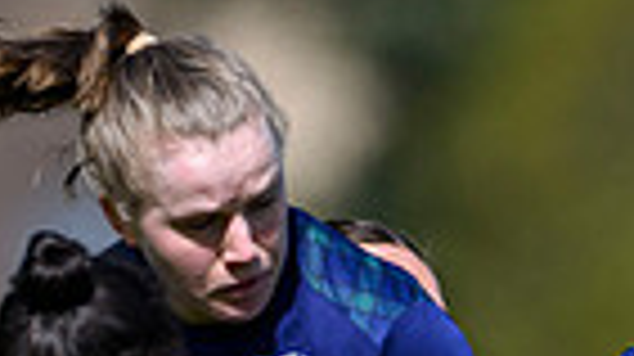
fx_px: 37537
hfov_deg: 1.0
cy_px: 925
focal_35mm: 2235
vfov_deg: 0.5
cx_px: 657
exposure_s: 1/4000
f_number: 3.2
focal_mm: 400
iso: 250
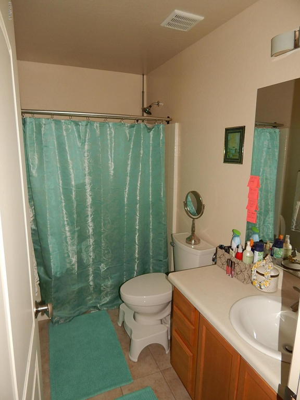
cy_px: 200
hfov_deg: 58.9
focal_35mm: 23
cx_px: 150
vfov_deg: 73.9
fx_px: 266
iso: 200
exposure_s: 1/30
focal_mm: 4
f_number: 3
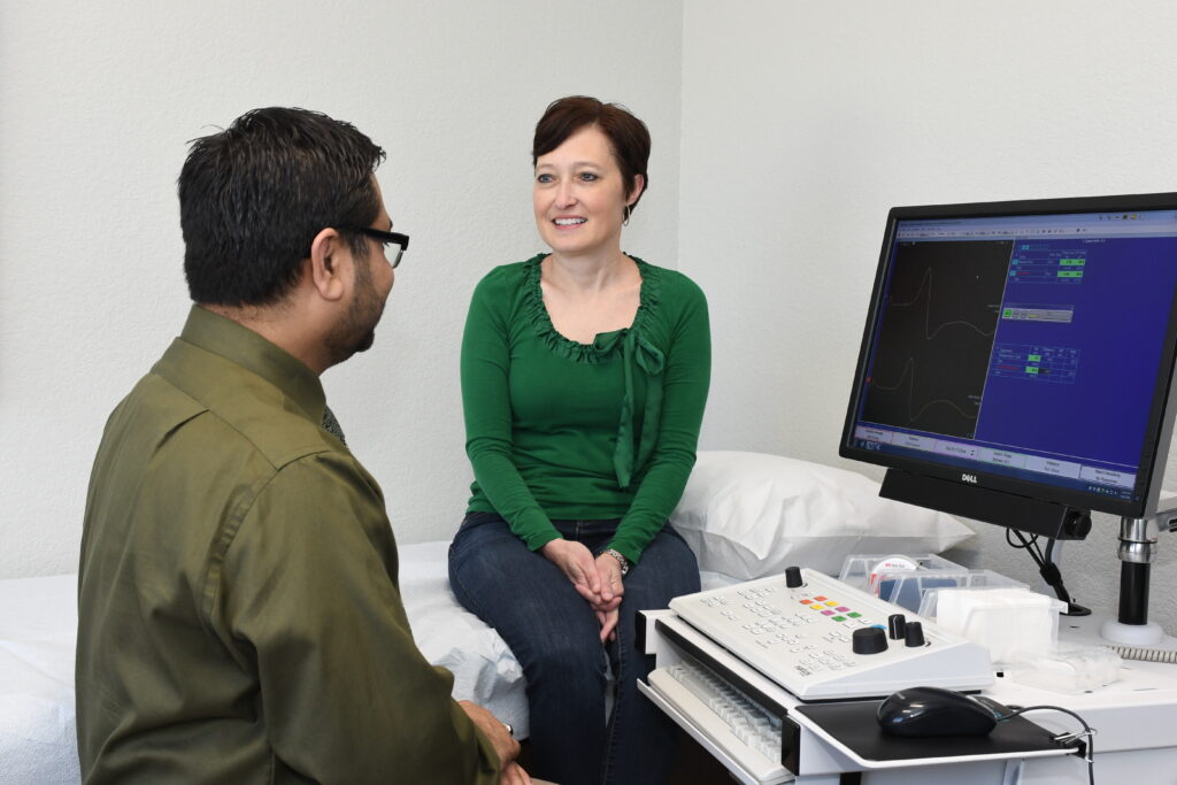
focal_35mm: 42
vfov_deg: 31.9
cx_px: 588
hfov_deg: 46.4
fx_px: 1373
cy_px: 392
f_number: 7.1
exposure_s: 1/80
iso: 900
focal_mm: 28
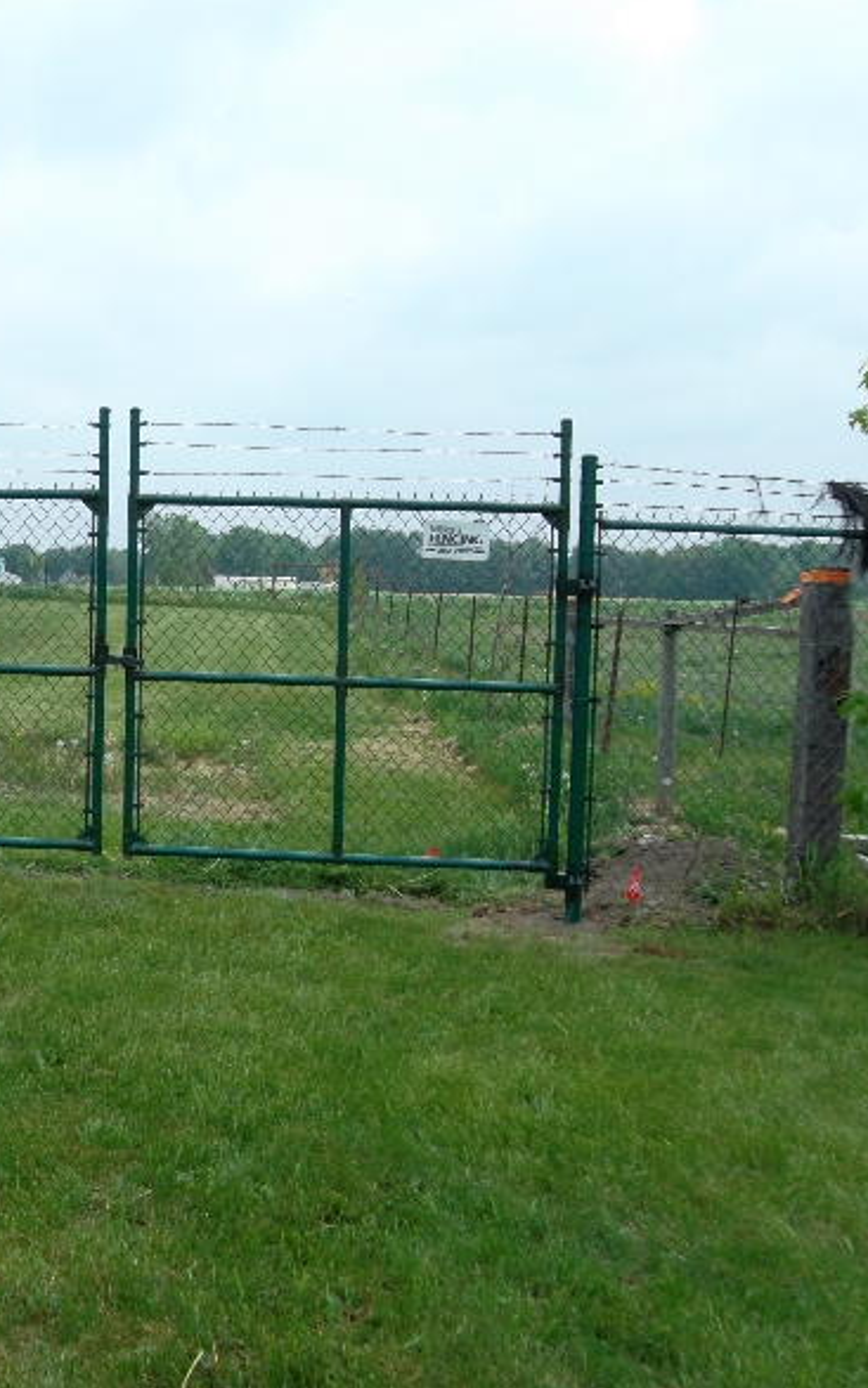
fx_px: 1476
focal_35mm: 39
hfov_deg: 31.5
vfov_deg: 50.4
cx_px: 118
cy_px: 681
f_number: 3.5
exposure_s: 1/500
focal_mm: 4.9
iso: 80
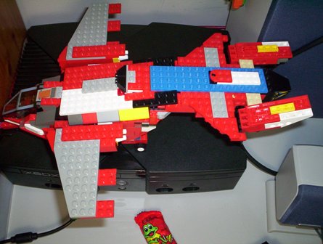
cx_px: 162
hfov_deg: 48.9
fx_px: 355
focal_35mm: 38
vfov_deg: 37.9
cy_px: 122
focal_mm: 4.99
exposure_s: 1/60
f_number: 4.5
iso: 140
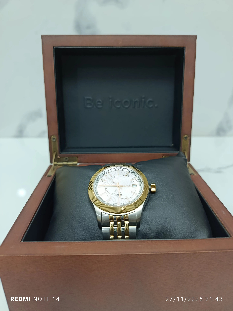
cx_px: 116
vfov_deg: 71.6
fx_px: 215
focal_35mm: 24
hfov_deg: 56.8
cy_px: 156
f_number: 1.7
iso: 615
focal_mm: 5.24
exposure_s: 1/100
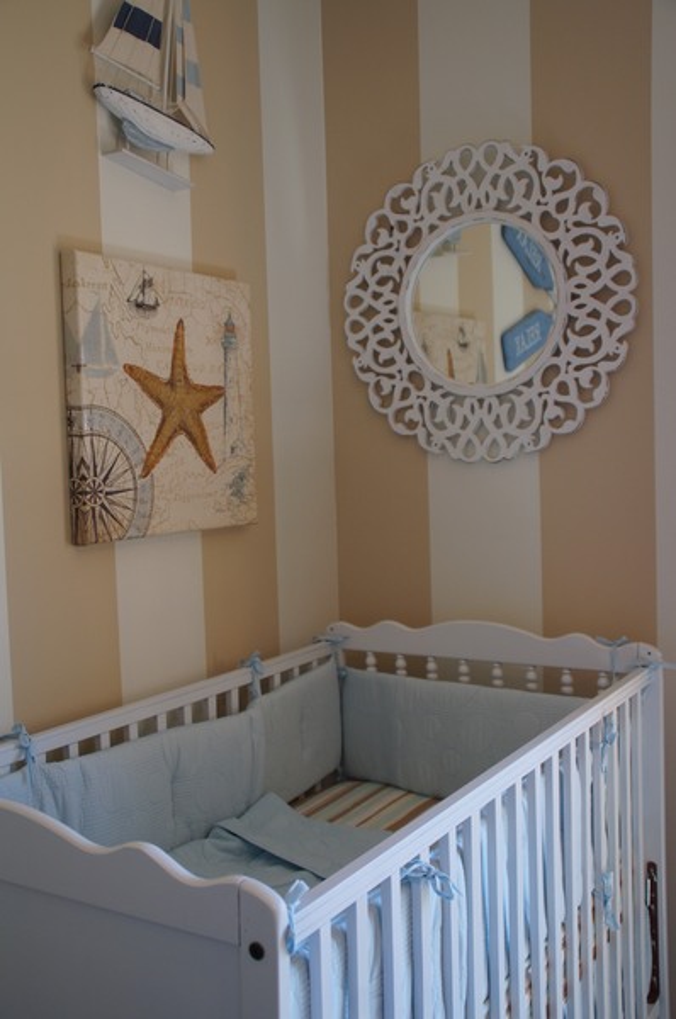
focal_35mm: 36
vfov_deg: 53.2
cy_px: 510
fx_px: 1017
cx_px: 338
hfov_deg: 36.8
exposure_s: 1/40
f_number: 3.5
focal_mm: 24
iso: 250
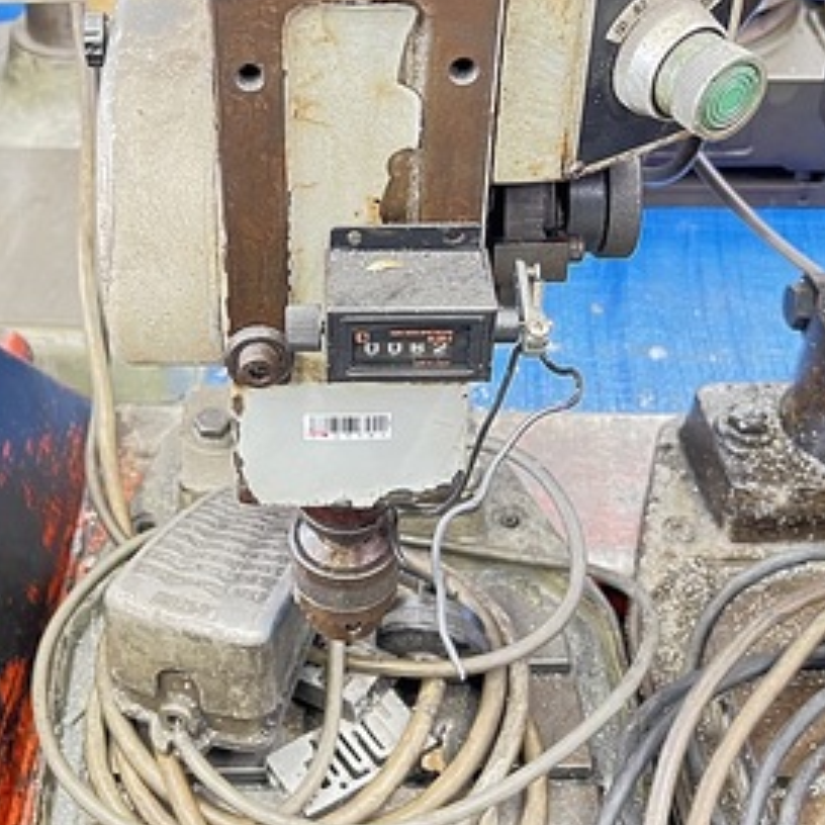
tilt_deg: -38.9
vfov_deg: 31.4
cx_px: 240
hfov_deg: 31.2
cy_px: 279
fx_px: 1456
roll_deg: +2.9
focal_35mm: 54
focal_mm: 5.7
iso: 640
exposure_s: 1/33
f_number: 1.5
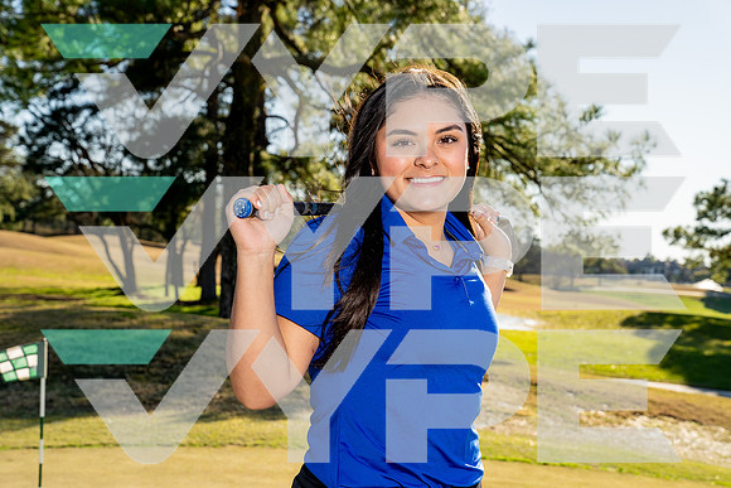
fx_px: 1259
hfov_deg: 32.4
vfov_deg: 21.9
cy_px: 244
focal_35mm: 62
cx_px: 366
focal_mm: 62
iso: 100
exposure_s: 1/250
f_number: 8
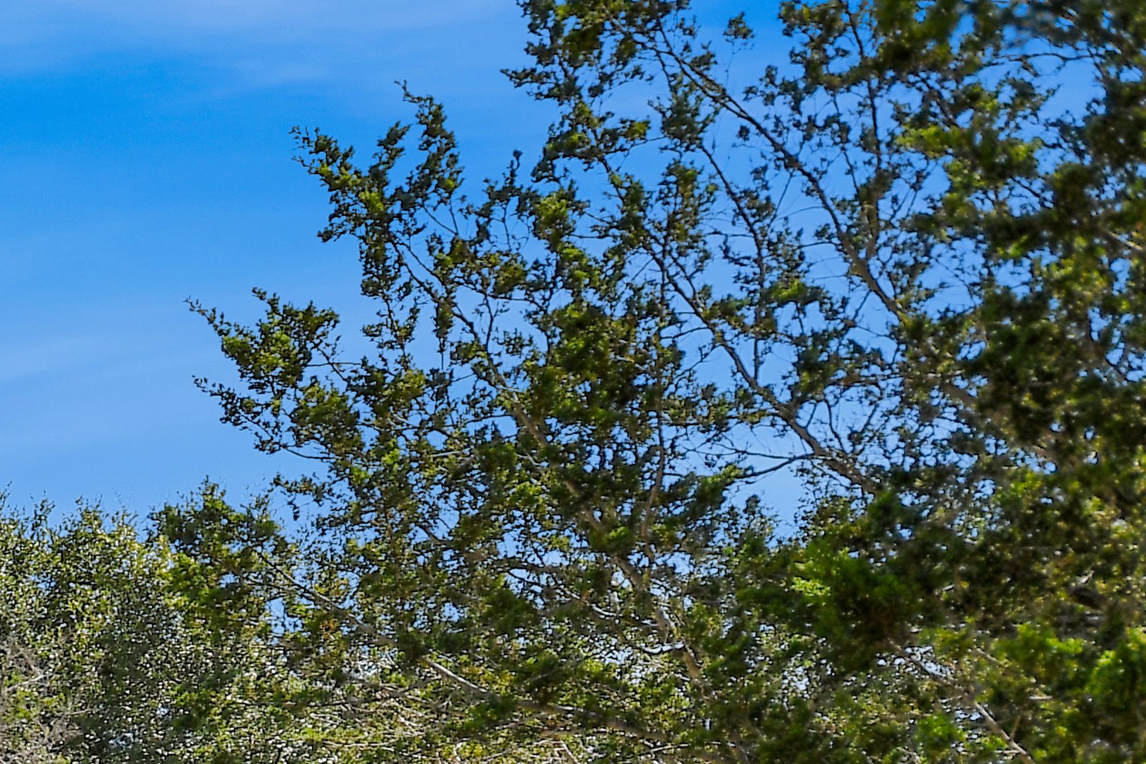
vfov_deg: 19.8
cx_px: -415
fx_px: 1805
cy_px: 1224
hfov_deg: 27.9
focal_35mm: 57
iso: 125
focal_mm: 11
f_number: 5.6
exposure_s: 1/500
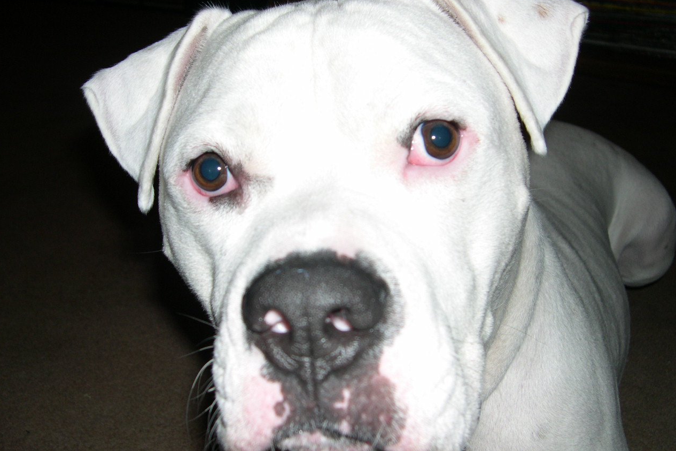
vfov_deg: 33.4
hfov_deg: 48.5
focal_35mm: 40
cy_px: 232
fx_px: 751
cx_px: 335
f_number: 2.8
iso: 100
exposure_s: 1/60
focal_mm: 8
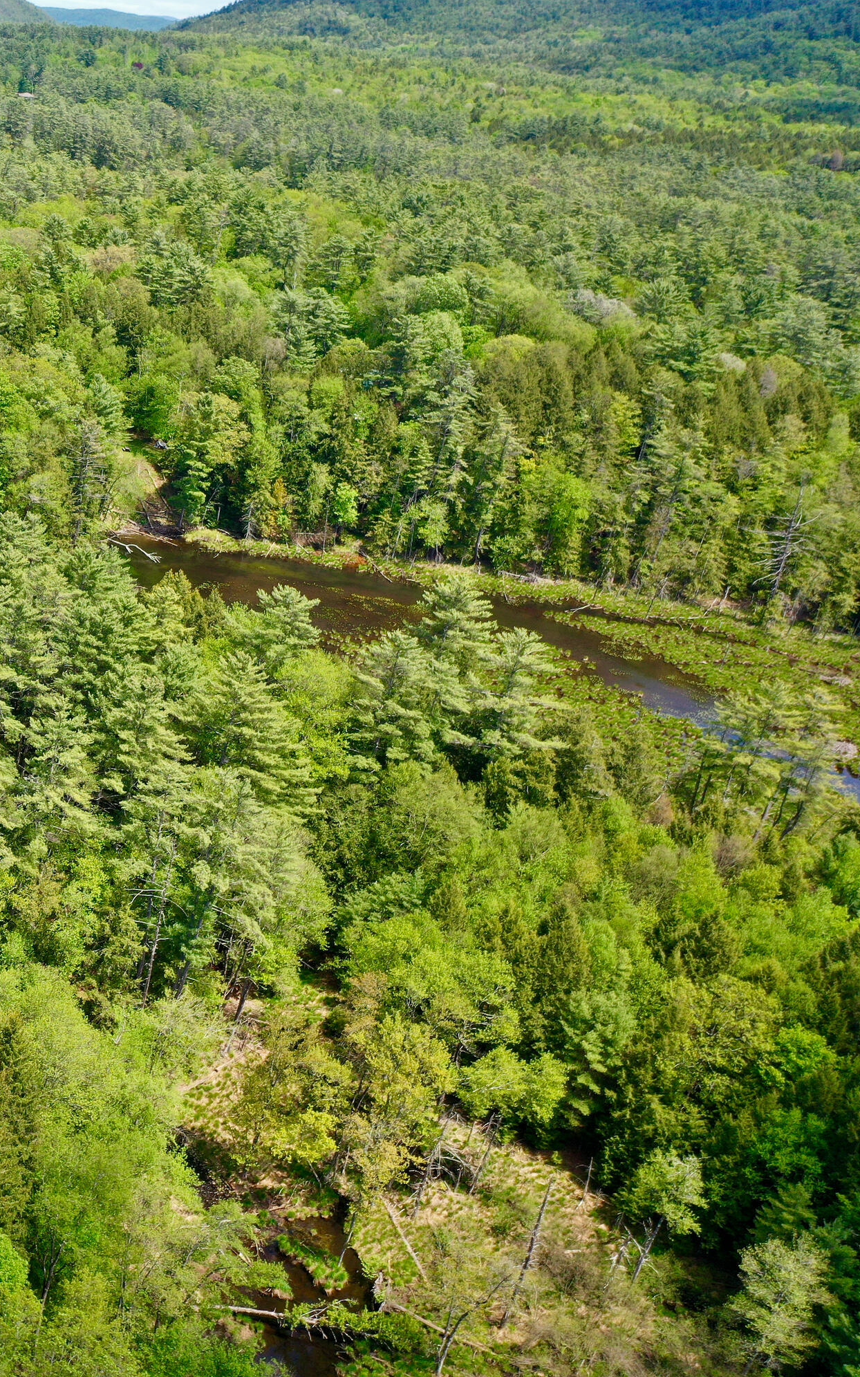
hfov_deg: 27.1
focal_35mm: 43
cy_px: 687
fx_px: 1613
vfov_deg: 46.2
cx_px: -107
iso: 100
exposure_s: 1/40
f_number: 3.2
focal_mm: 10.26
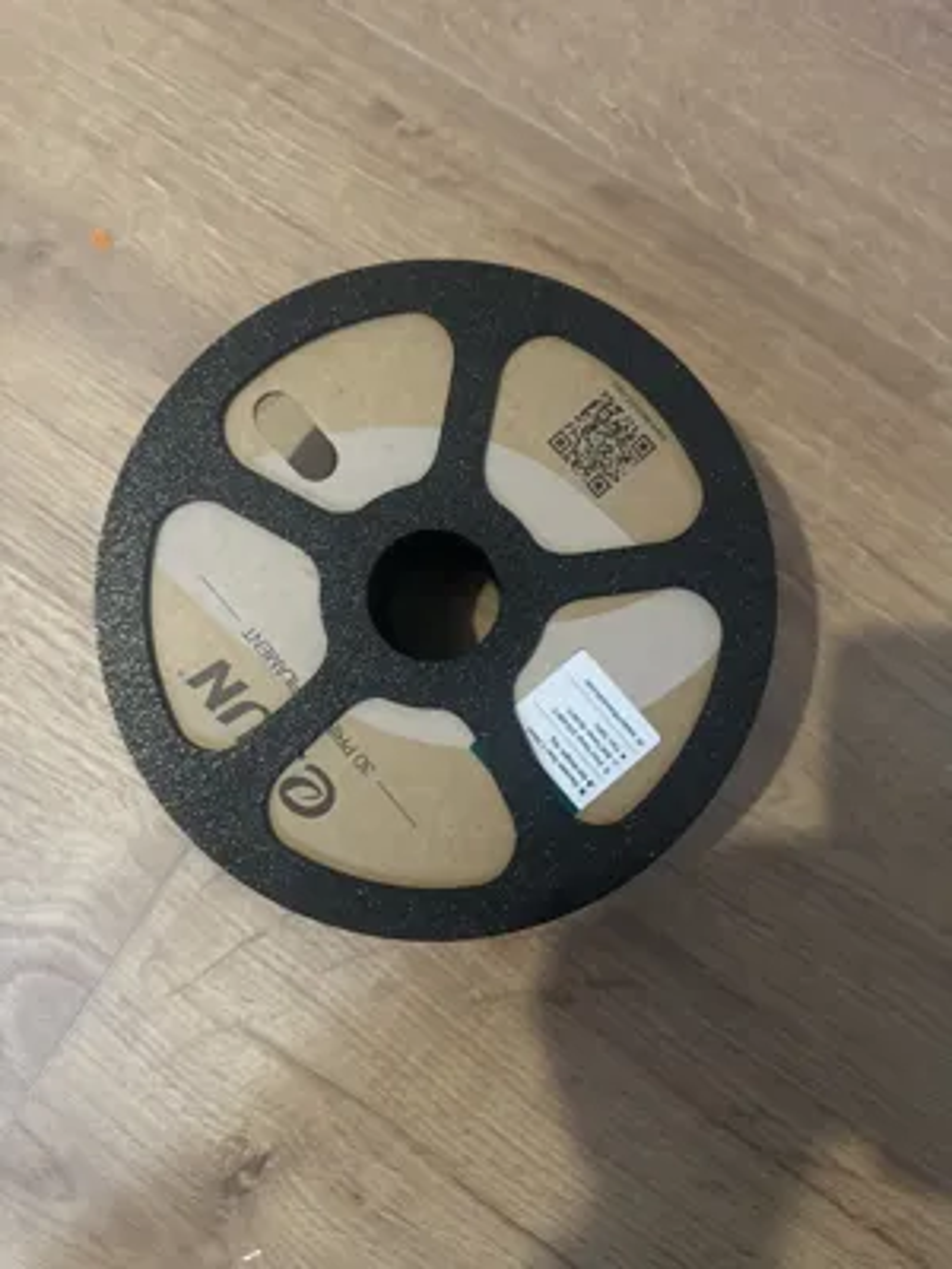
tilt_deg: -84.8
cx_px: 476
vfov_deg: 71.6
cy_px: 634
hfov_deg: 56.8
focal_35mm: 24
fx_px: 880
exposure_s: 1/40
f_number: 1.78
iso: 1000
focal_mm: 6.86
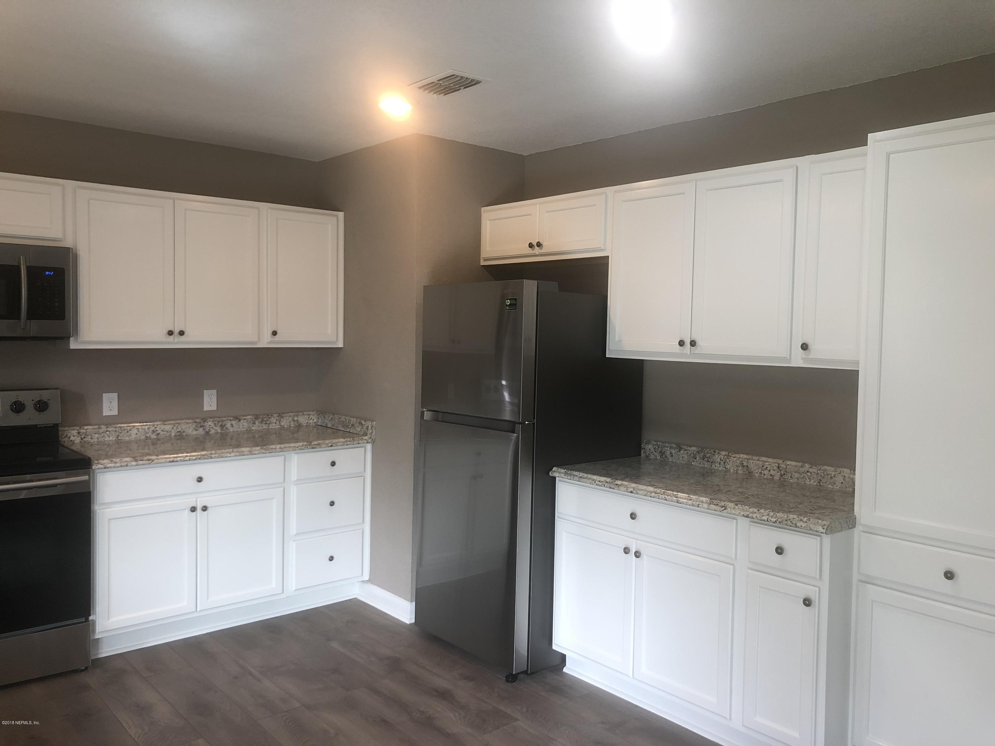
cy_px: 373
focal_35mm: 28
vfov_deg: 49.7
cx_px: 498
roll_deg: -0.8
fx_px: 805
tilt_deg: -2.9
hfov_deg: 63.4
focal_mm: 4
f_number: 1.8
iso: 25
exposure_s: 1/40
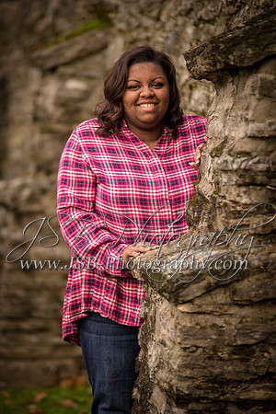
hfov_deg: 8.1
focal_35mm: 170
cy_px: 207
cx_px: 138
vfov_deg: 12.1
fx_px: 1955
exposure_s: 1/200
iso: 200
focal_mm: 170
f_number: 2.8
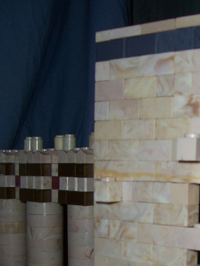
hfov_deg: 22.4
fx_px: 493
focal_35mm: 64
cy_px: 250
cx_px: 182
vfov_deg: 28.8
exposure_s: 1/60
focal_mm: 5.6
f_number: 2.7
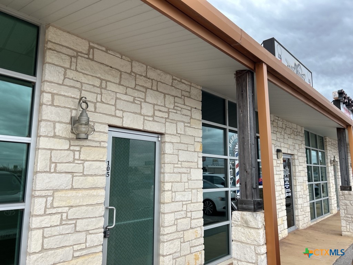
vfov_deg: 53.1
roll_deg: -0.1
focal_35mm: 26
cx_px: 176
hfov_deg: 67.3
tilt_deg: +8.6
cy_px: 132
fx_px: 265
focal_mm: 5.7
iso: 50
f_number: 1.5
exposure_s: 1/411
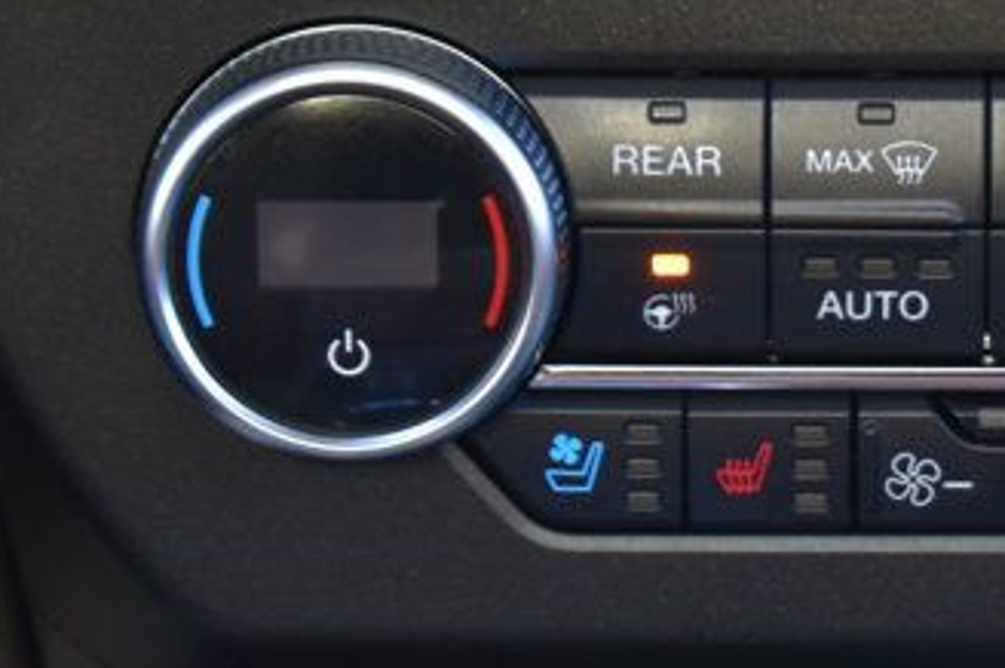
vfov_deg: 5.3
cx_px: 1183
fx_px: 7183
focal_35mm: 258
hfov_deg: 7.9
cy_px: -113
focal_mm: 55
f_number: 6.3
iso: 400
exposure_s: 1/20
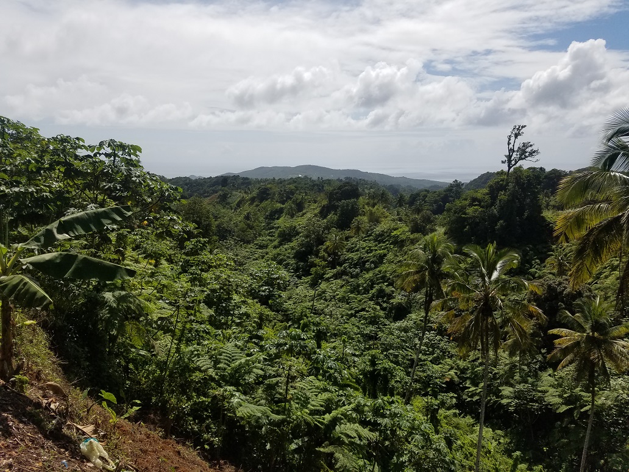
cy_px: 236
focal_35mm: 26
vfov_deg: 53.1
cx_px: 314
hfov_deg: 67.3
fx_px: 472
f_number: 1.7
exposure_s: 1/6896
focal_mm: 4.2
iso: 50
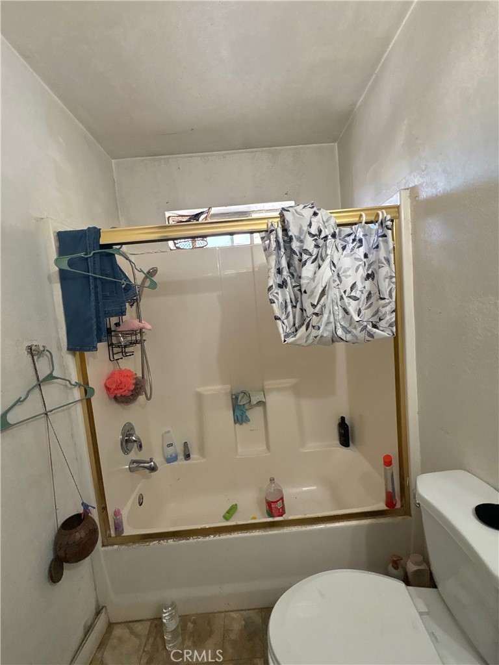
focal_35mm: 14
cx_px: 250
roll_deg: +4.7
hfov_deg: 85.7
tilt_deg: -1.7
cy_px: 332
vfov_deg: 102.1
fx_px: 269
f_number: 2.2
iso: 200
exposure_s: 1/60
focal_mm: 2.22
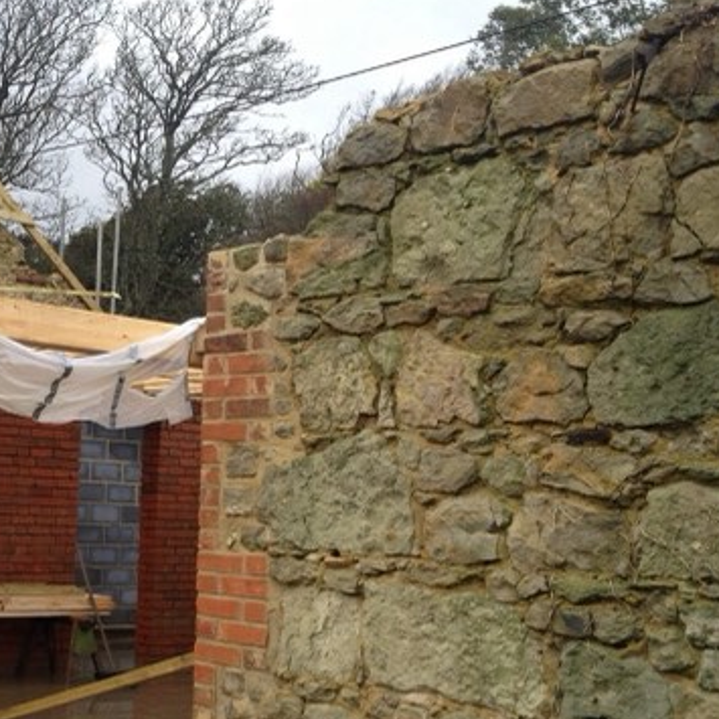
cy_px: 453
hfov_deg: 26.9
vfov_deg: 28.1
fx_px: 1433
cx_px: 28
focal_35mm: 61
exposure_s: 1/121
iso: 50
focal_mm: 4.28
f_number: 2.4
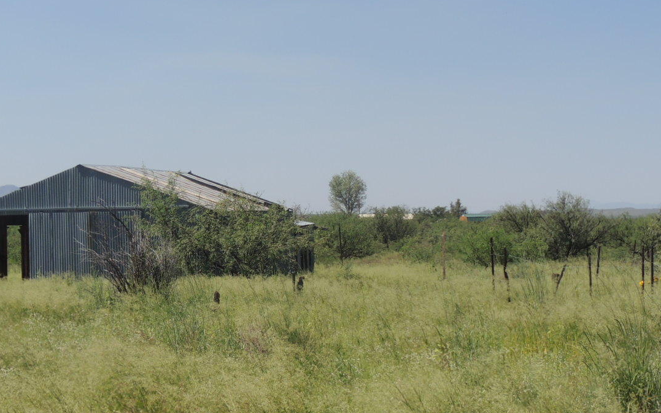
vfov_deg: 17.6
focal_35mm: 74
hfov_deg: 27.8
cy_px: 257
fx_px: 1333
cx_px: 261
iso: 100
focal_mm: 8.3
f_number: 3.5
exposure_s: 1/1250
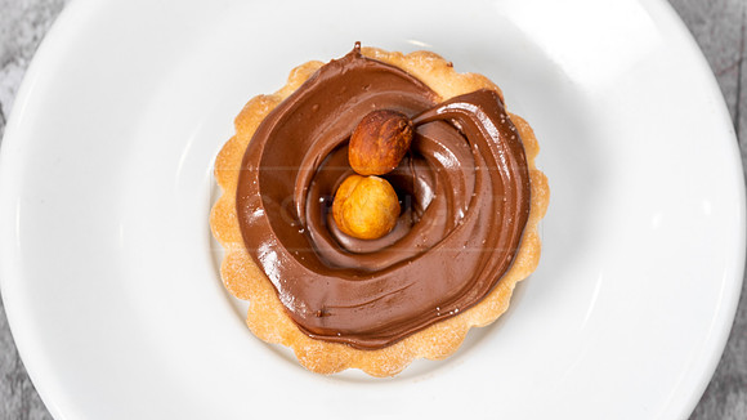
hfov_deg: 11.2
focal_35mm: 193
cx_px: 344
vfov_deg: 6.3
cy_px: 215
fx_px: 3824
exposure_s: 1/50
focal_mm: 85
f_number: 5.6
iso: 160
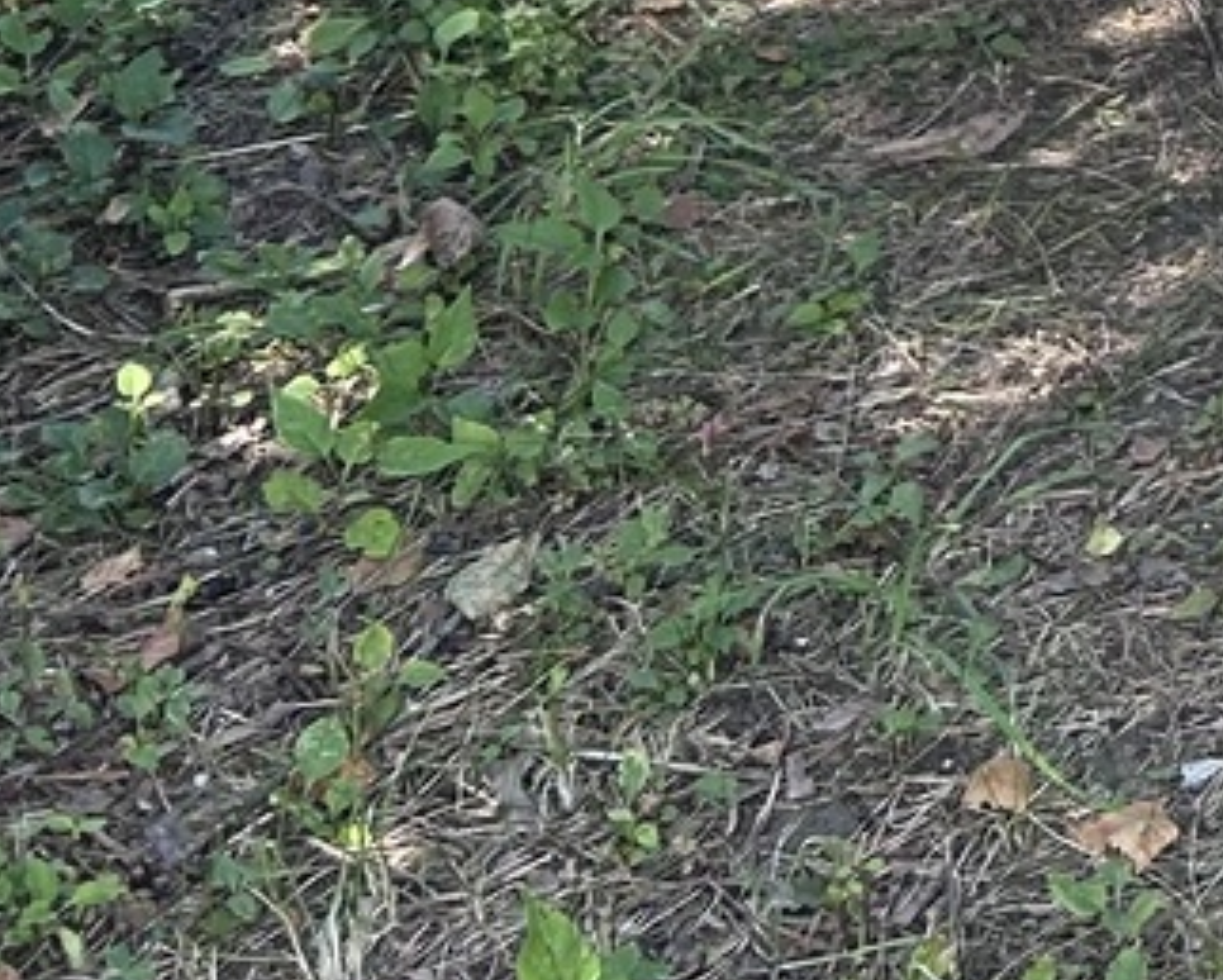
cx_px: 2659
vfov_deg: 10.7
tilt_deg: -17.2
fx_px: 4563
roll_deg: +1.2
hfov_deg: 12.8
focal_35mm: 126
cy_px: -1246
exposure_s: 1/280
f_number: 1.5
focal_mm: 5.7
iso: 50
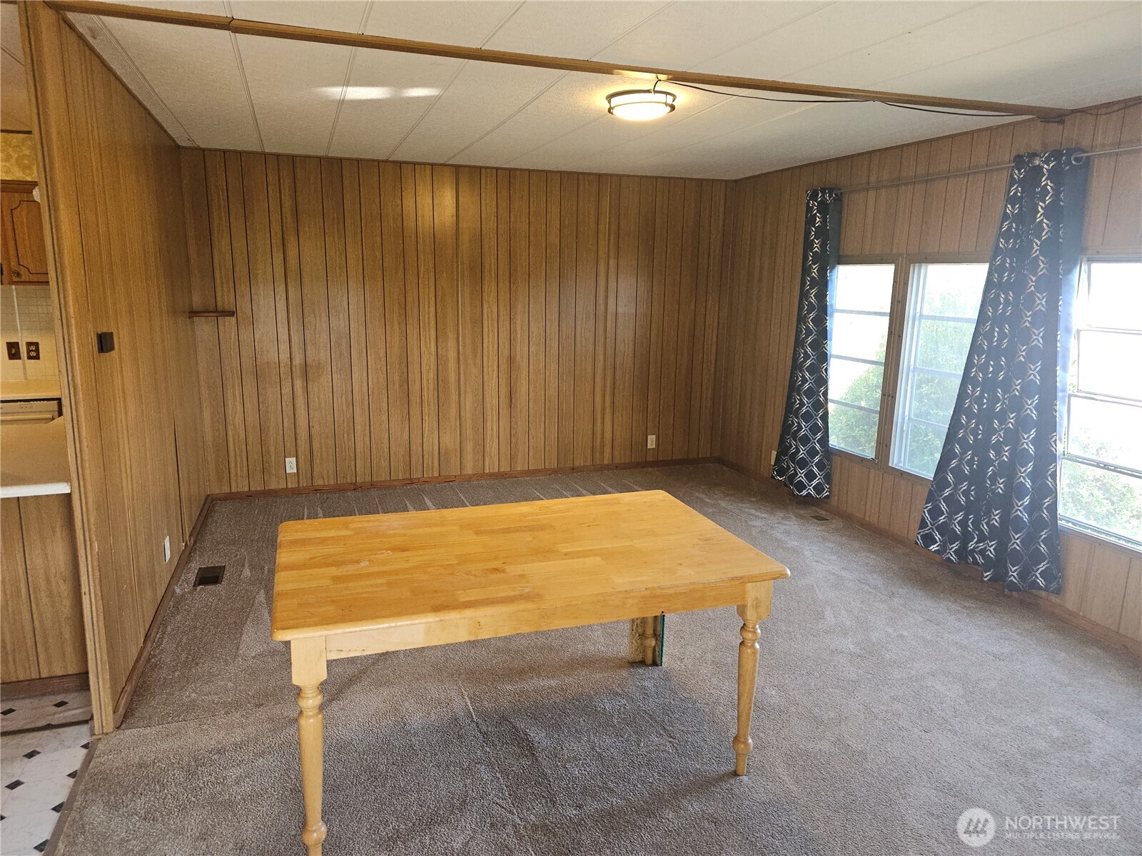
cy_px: 428
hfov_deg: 73.9
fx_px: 759
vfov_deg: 58.9
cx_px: 571
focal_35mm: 23
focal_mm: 6.3
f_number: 1.7
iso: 320
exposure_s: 1/120
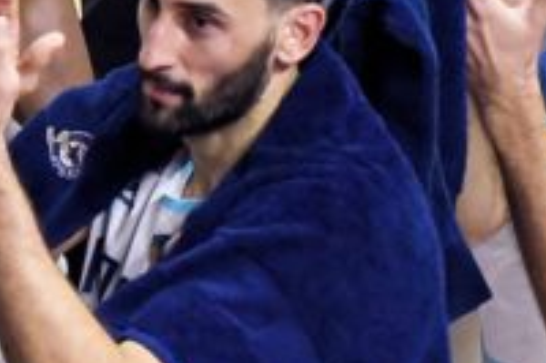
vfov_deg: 1.6
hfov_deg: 2.4
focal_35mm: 869
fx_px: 13169
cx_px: -702
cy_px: 139
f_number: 4
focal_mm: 145
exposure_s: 1/1250
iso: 5000
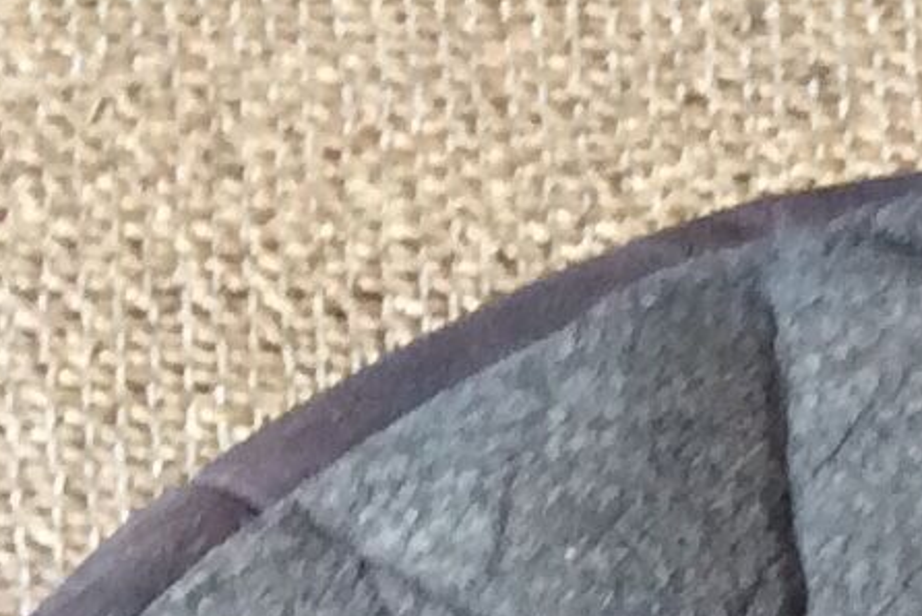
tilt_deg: -75.8
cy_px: 1751
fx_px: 4946
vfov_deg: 6.6
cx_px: 1276
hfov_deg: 10.4
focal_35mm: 193
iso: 100
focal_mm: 3.3
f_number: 2.4
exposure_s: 1/25
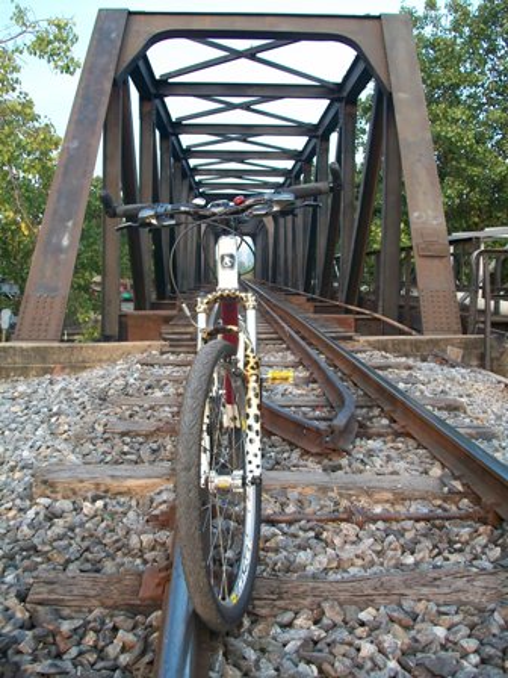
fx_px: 665
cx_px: 254
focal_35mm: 34
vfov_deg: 54.0
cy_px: 339
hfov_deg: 41.8
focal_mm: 5.7
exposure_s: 1/125
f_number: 2.8
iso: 80
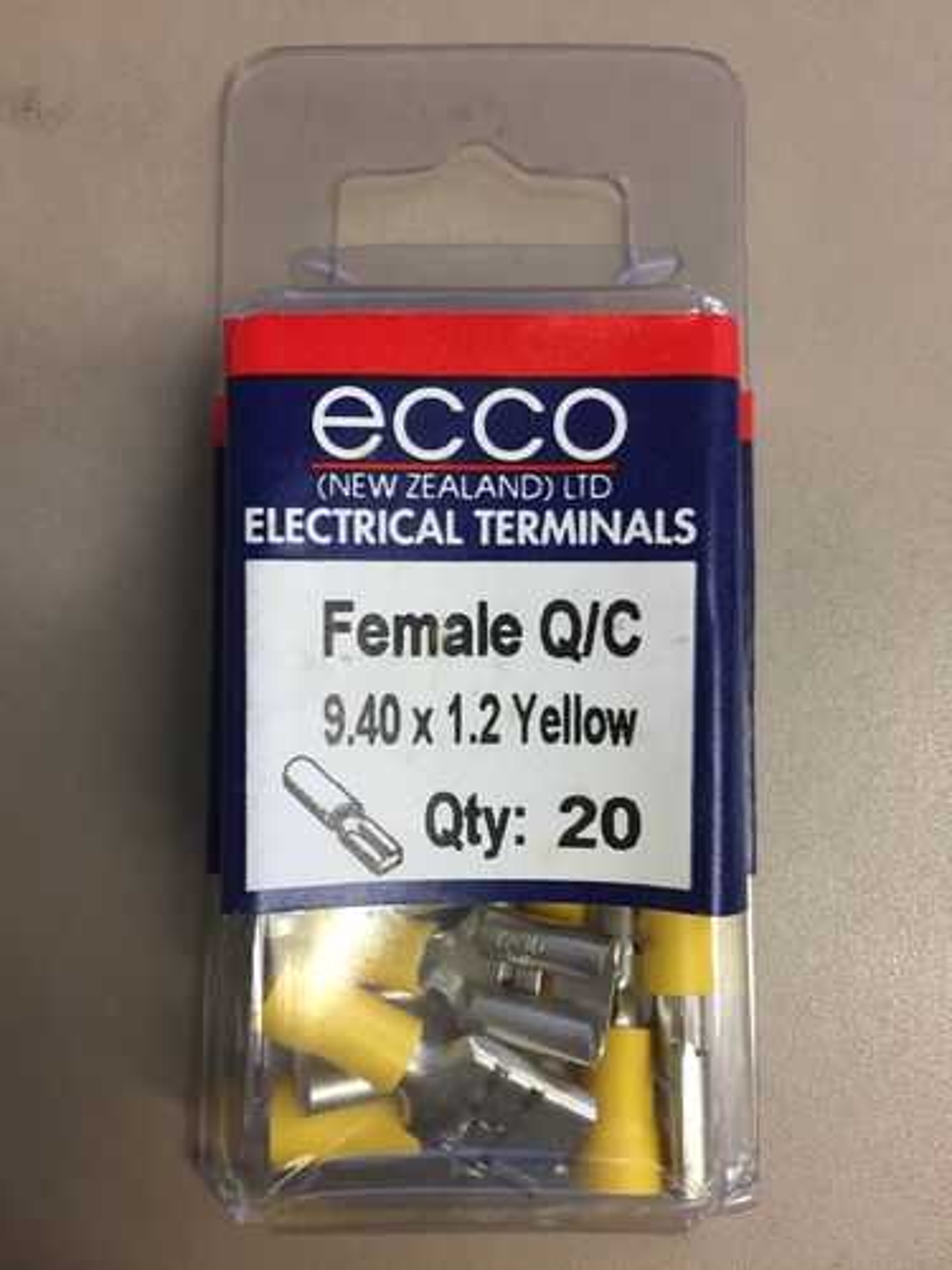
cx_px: 476
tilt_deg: -85.6
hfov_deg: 48.2
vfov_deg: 61.7
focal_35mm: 29
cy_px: 635
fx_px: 1063
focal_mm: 4.15
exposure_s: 1/33
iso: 64
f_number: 2.2
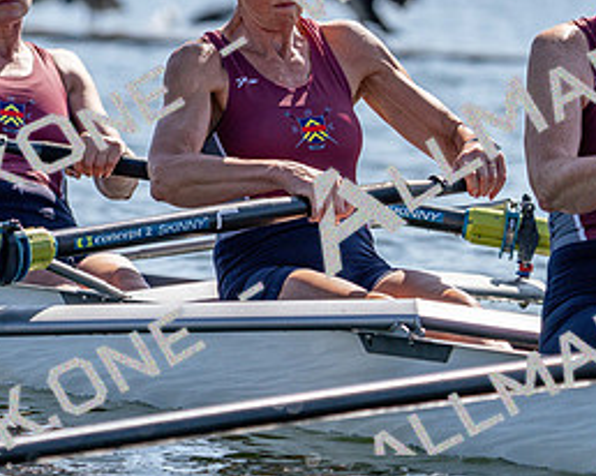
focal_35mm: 591
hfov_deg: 3.3
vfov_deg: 2.6
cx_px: 116
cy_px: 59
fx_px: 10417
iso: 320
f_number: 5.6
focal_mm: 280
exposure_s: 1/2000
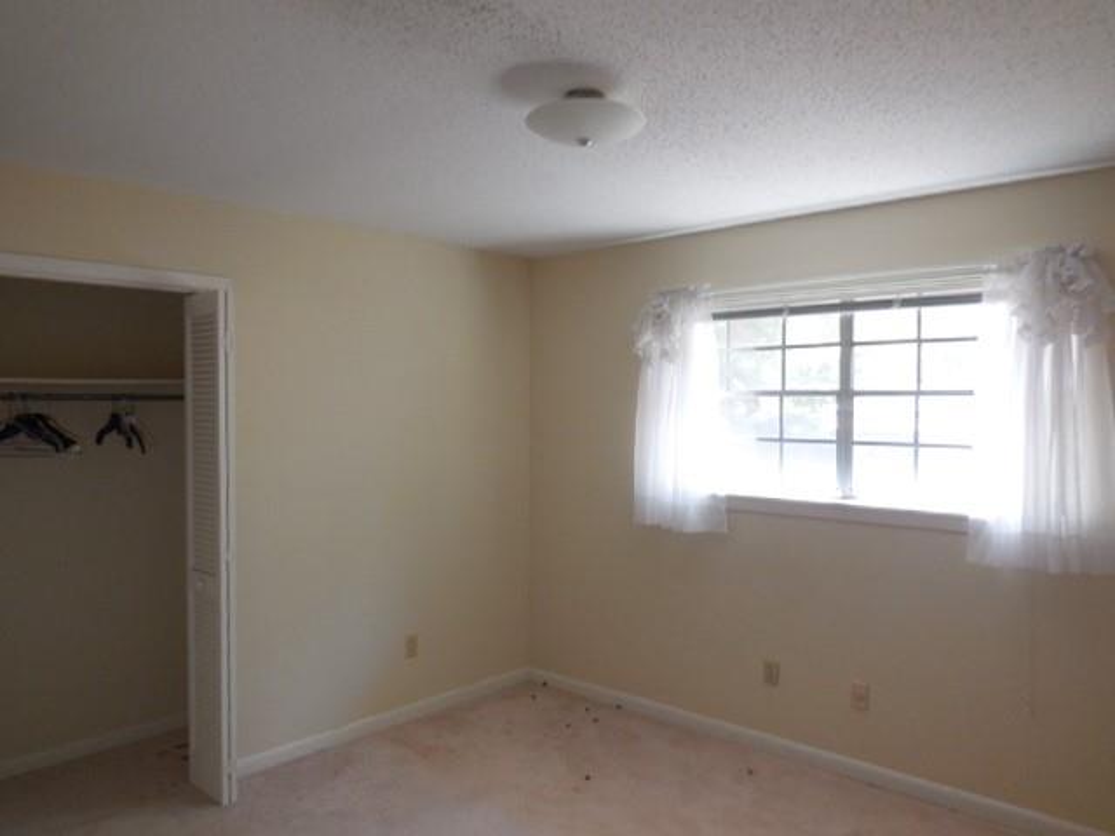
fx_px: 805
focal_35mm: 25
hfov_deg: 69.4
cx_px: 558
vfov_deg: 54.9
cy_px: 418
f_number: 3.1
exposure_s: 1/30
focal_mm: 4.5
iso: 200
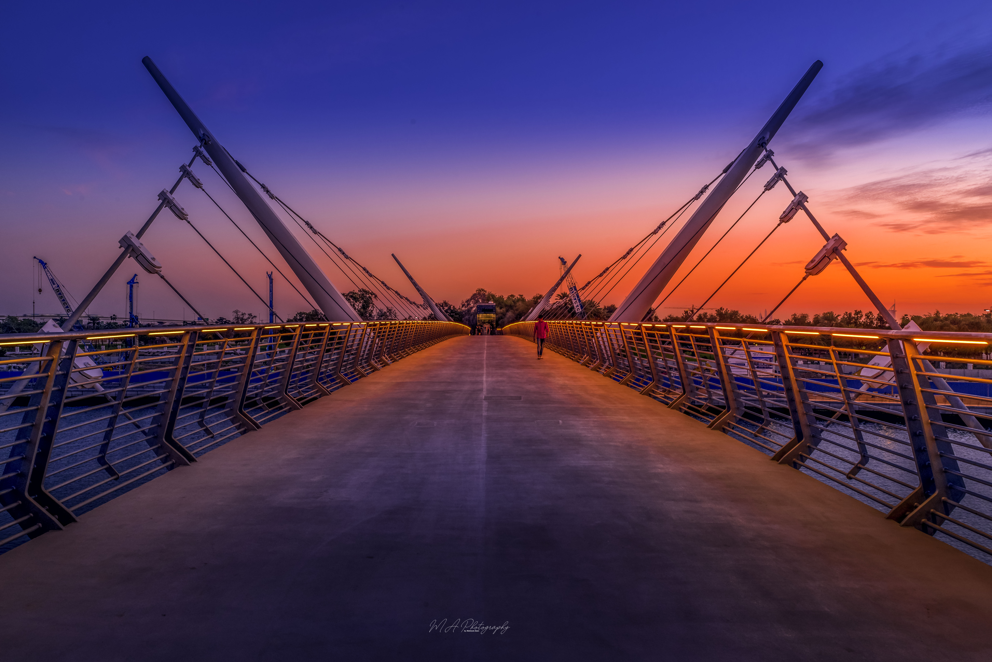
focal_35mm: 24
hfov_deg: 73.7
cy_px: 331
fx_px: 662
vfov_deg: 53.2
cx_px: 496
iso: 100
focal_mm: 24
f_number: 13
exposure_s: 1/8
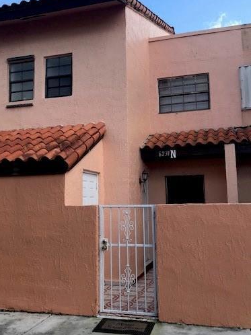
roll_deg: +1.2
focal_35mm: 36
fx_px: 348
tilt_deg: +9.1
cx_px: 122
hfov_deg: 39.6
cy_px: 156
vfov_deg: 51.3
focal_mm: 3.99
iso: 20
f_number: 1.8
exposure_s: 1/651
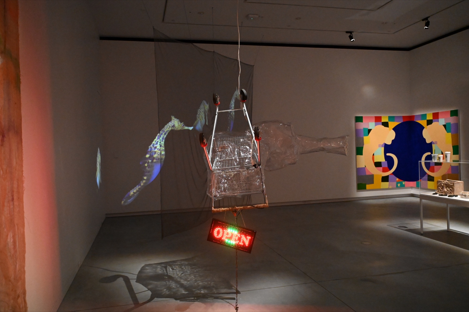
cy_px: 156
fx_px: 384
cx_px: 234
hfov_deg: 62.8
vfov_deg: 44.2
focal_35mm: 30
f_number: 2.8
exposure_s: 1/400
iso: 14400
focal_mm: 29.5
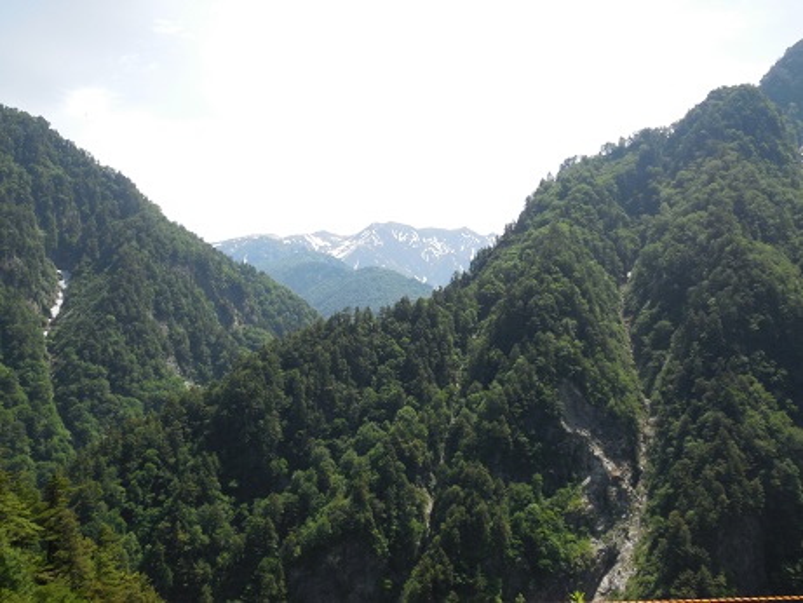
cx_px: 402
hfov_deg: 60.0
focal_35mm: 30
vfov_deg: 46.8
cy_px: 302
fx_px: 696
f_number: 3.2
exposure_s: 1/1000
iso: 125
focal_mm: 5.3
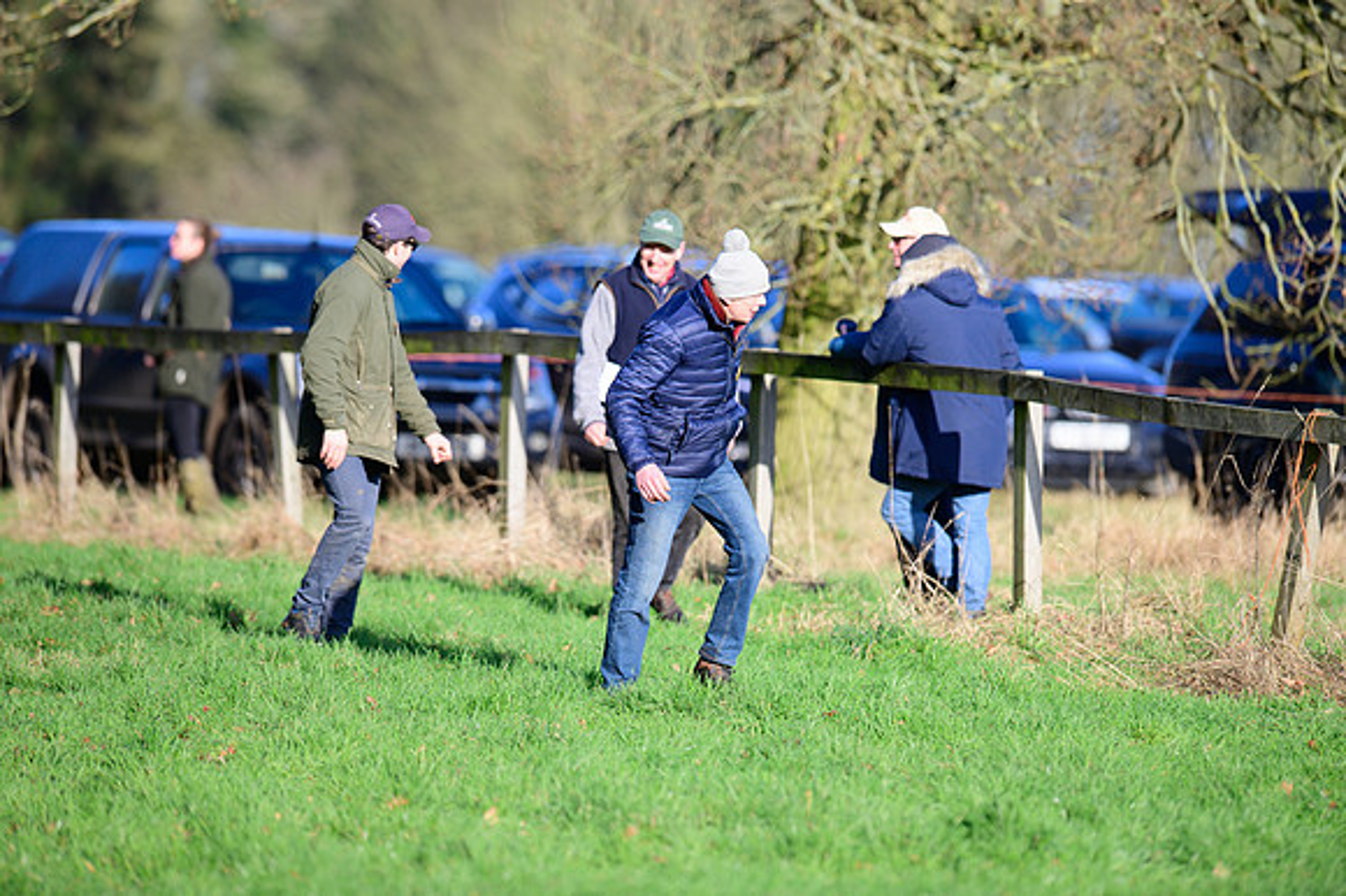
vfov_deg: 3.4
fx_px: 14946
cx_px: 673
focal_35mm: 400
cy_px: 448
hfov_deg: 5.2
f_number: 5
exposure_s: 1/1600
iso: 400
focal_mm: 400
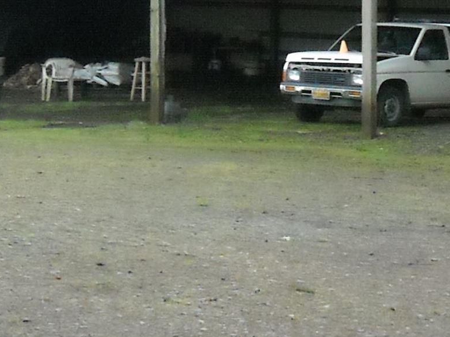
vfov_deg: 10.6
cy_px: 74
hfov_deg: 14.1
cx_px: 370
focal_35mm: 139
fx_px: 1806
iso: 644
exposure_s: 1/250
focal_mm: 5.7
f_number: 2.8
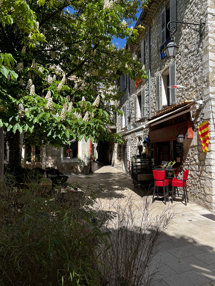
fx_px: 215
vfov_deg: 67.3
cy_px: 143
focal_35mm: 26
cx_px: 108
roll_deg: +1.3
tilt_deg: +2.6
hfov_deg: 53.1
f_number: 1.5
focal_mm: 5.7
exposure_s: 1/1751
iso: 50
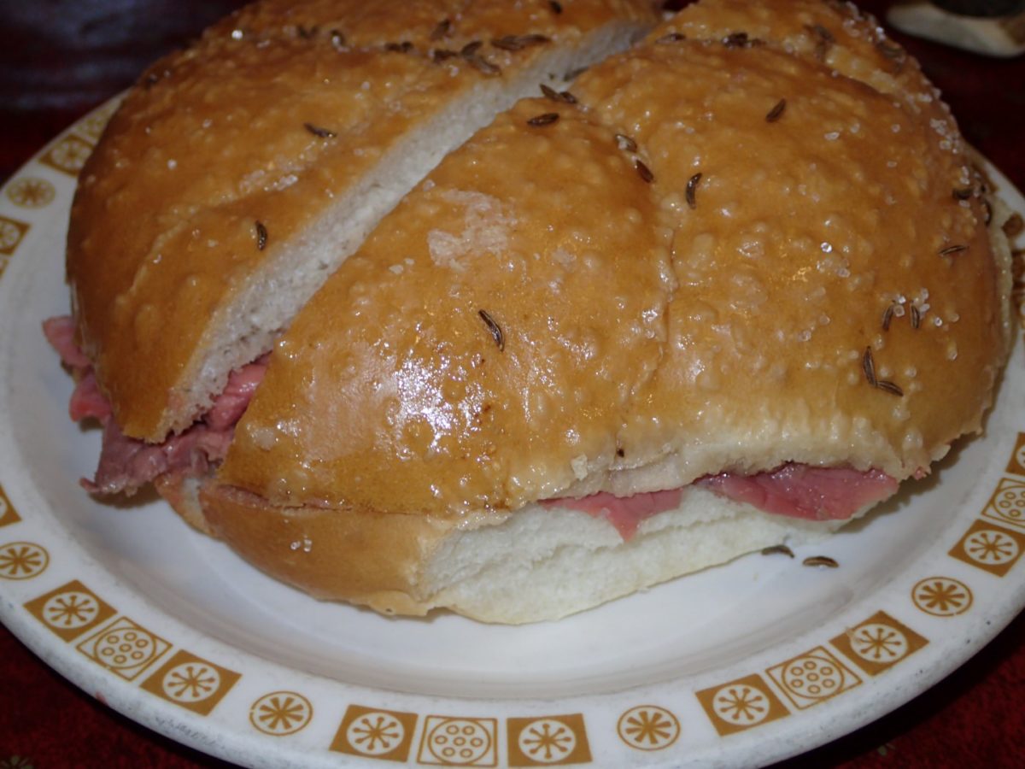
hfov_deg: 38.9
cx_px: 512
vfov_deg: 29.7
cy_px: 384
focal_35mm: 49
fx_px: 1451
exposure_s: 1/15
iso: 200
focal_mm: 8.99
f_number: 3.2
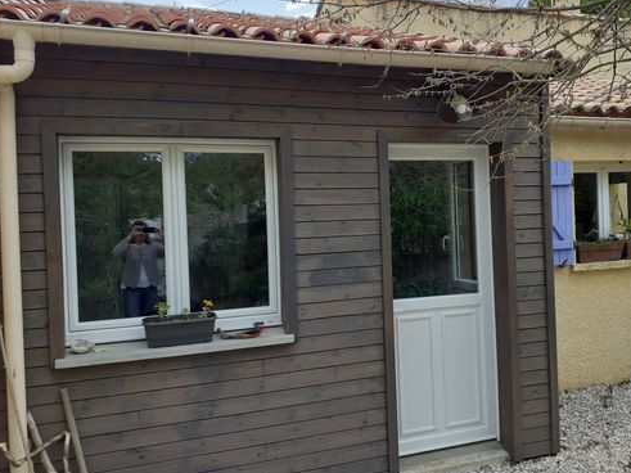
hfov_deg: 55.0
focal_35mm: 33
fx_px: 601
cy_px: 216
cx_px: 378
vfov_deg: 42.9
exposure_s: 1/482
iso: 40
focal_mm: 3.6
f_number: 1.9
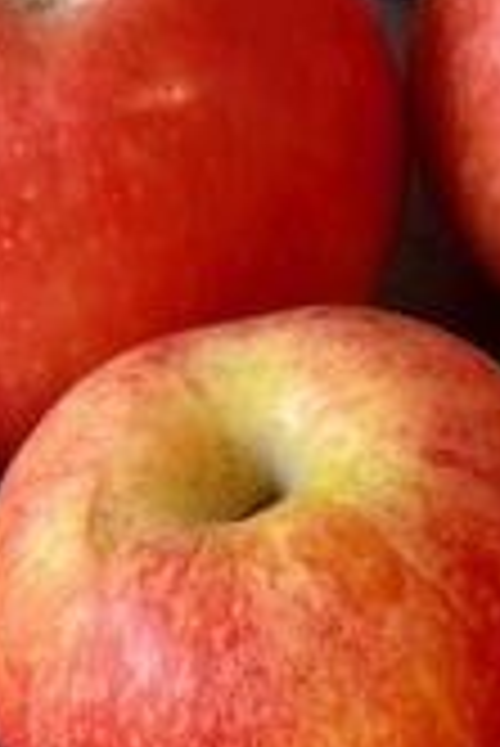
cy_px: -166
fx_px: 3472
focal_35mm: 167
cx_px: 833
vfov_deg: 12.0
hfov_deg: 8.0
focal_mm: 5.7
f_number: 1.5
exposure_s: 1/120
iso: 125
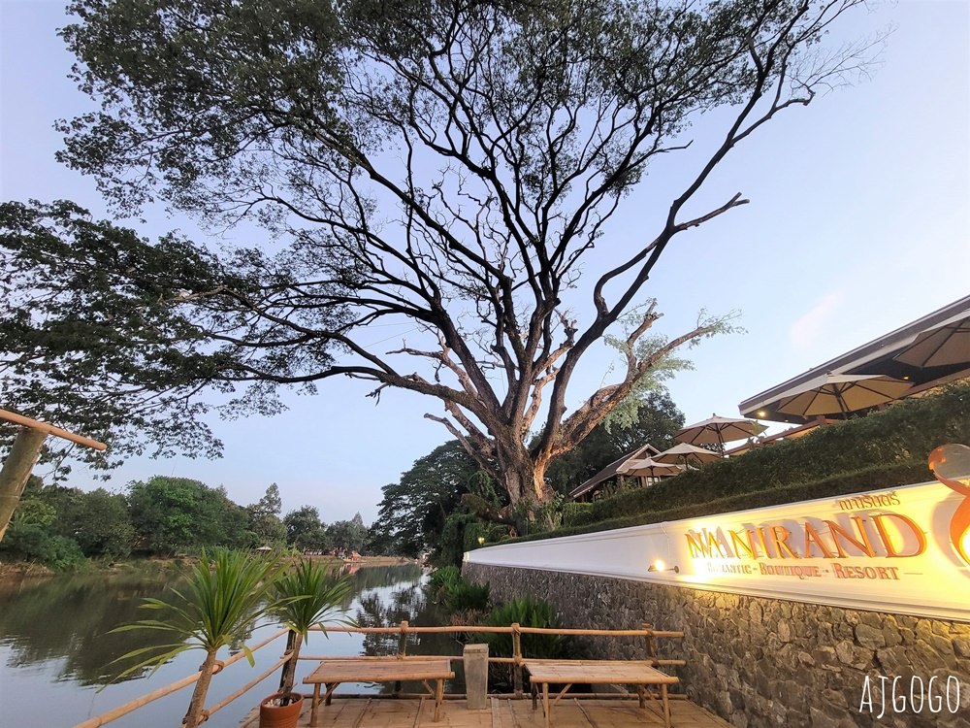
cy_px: 364
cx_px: 485
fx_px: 364
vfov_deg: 89.9
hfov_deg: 106.2
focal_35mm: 13
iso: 320
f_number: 2.2
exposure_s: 1/32
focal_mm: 2.2
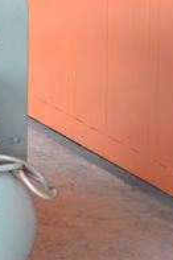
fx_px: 1704
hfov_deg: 5.8
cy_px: 112
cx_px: -48
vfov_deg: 8.7
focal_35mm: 236
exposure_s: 1/200
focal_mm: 62
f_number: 6.3
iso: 1250
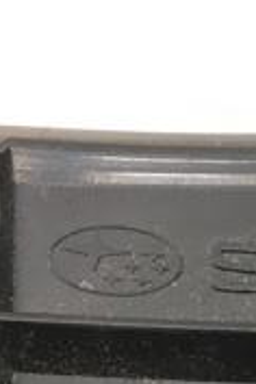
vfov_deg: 17.8
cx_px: 620
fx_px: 1163
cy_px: 462
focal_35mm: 109
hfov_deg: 10.7
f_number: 2.2
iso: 100
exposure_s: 1/33
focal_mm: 4.15
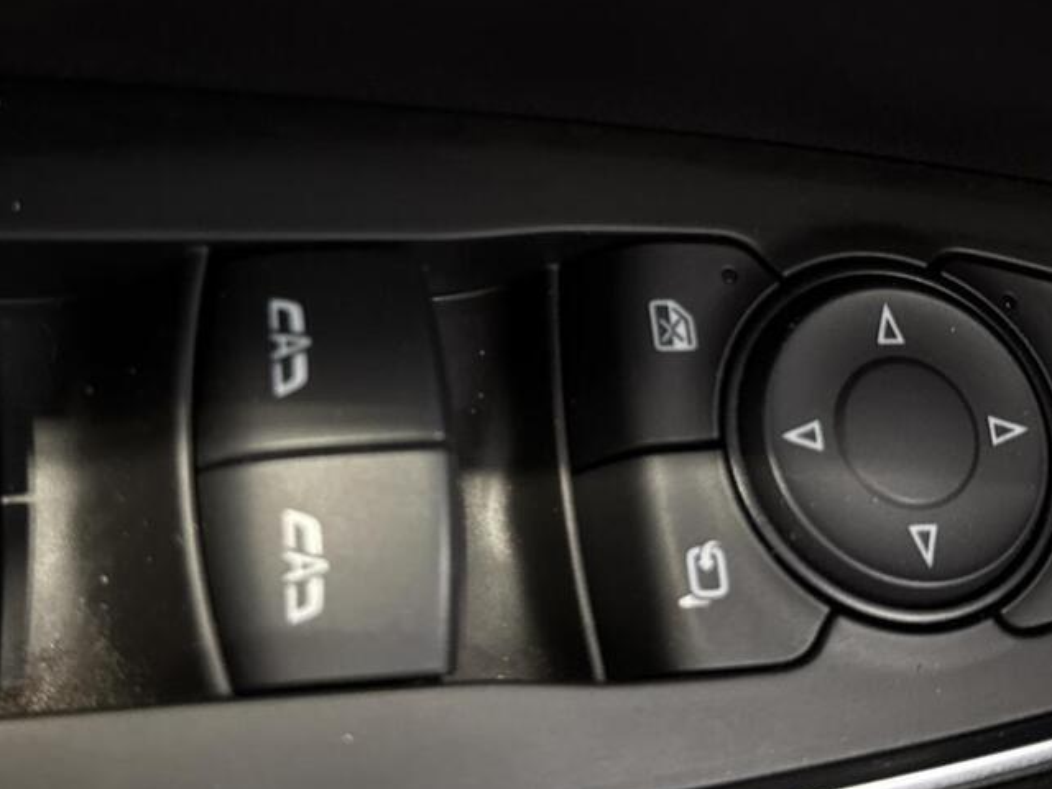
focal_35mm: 54
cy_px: 357
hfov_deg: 35.5
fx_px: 1641
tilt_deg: -67.2
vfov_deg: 27.0
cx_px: 445
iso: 1000
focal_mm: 6.76
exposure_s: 1/25
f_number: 1.78
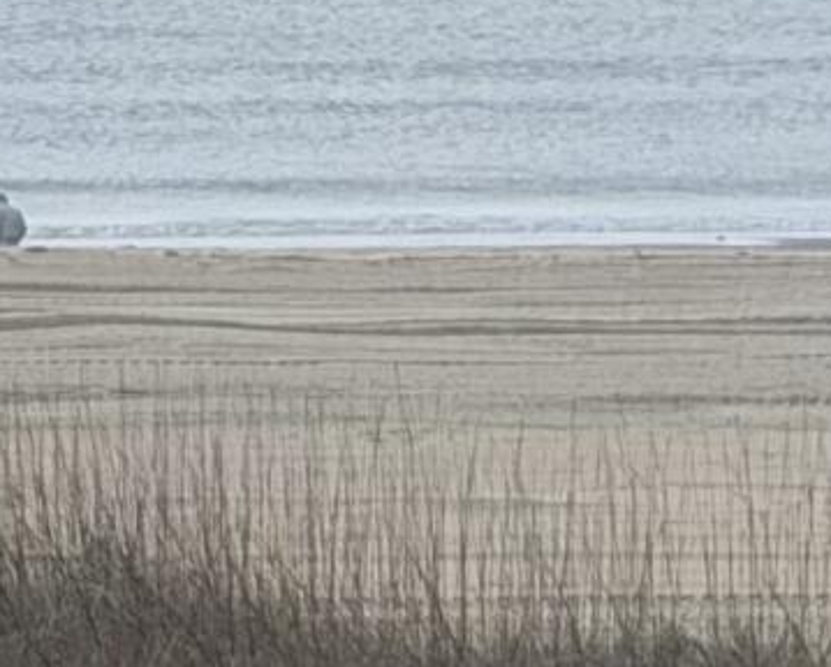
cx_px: -1331
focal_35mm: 391
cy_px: 1054
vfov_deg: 3.9
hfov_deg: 4.8
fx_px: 9627
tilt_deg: -8.6
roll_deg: -0.4
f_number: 1.78
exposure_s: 1/4878
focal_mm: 6.76
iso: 64
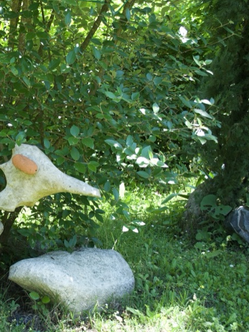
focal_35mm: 52
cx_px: 25
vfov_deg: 36.8
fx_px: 499
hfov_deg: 27.1
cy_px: 166
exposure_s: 1/80
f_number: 4
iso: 100
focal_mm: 24
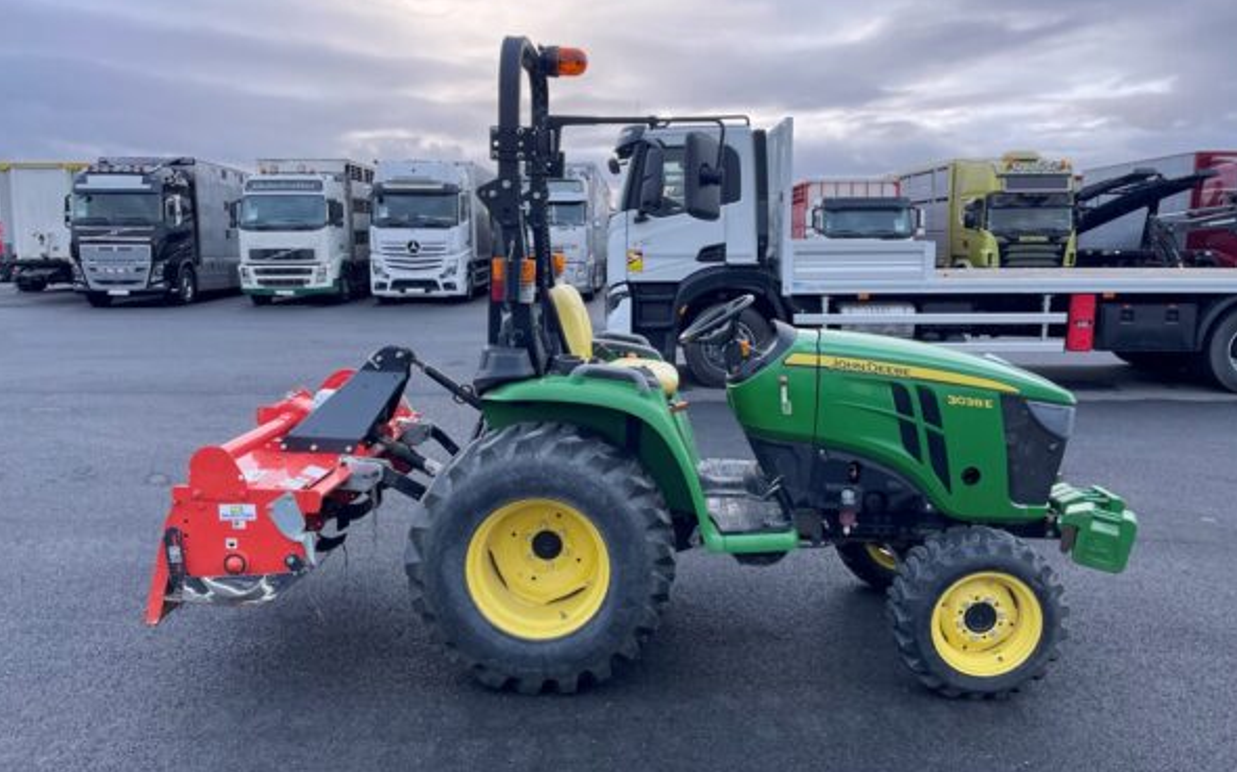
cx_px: 617
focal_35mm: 28
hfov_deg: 66.5
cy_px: 377
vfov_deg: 44.5
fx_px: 944
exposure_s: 1/121
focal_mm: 4.2
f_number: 1.6
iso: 40
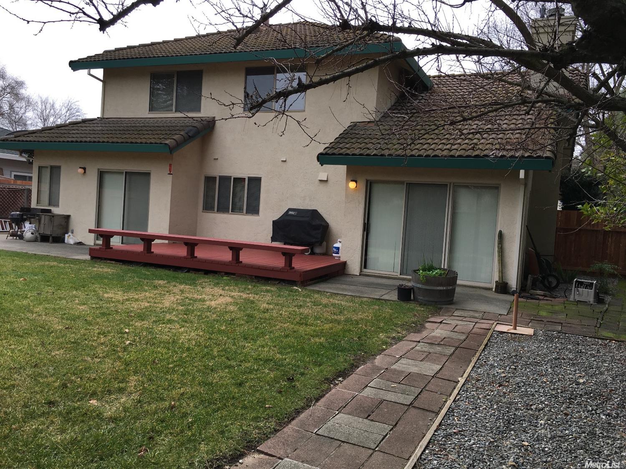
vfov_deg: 48.2
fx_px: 524
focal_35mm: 29
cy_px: 234
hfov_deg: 61.7
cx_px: 313
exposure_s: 1/298
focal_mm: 4.15
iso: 25
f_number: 2.2
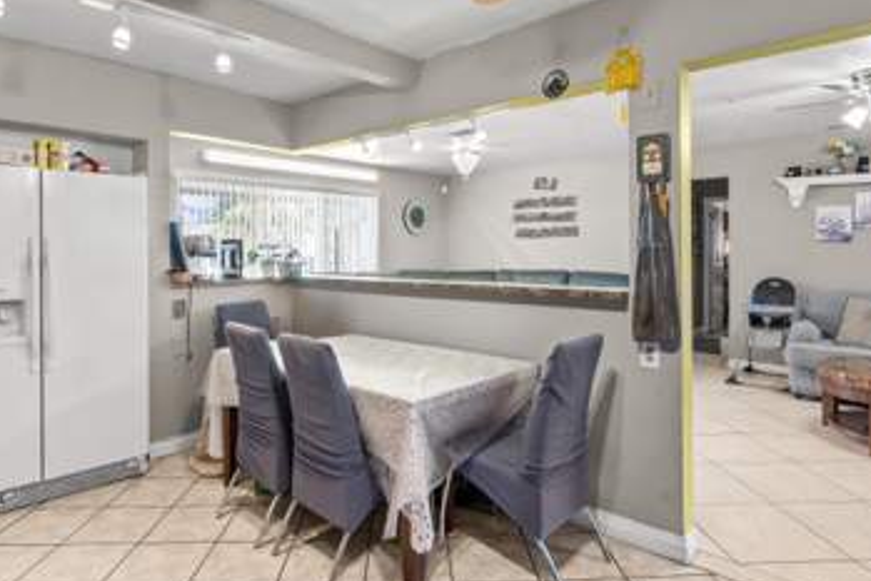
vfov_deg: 57.1
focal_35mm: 22
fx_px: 532
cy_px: 257
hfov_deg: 78.6
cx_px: 429
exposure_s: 1/50
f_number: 9
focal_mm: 16
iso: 12800
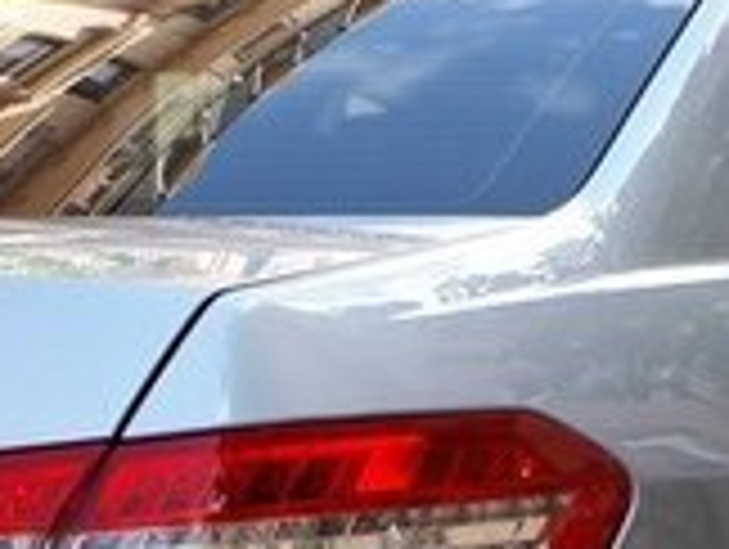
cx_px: 288
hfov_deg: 17.8
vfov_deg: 13.0
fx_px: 2320
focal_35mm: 110
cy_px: 736
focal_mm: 3.6
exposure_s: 1/358
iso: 40
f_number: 1.9
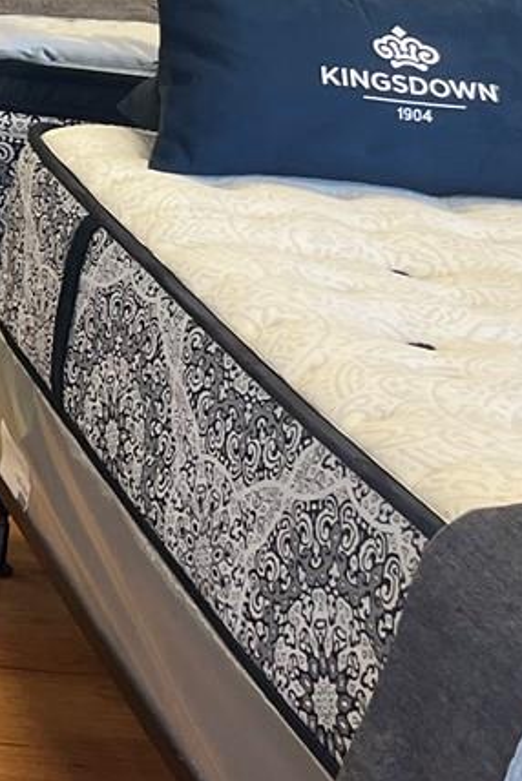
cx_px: -599
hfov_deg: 11.8
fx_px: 2193
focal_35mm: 101
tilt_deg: -12.1
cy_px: 42
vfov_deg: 19.7
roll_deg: -6.3
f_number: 1.6
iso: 100
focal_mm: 5.1
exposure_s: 1/120
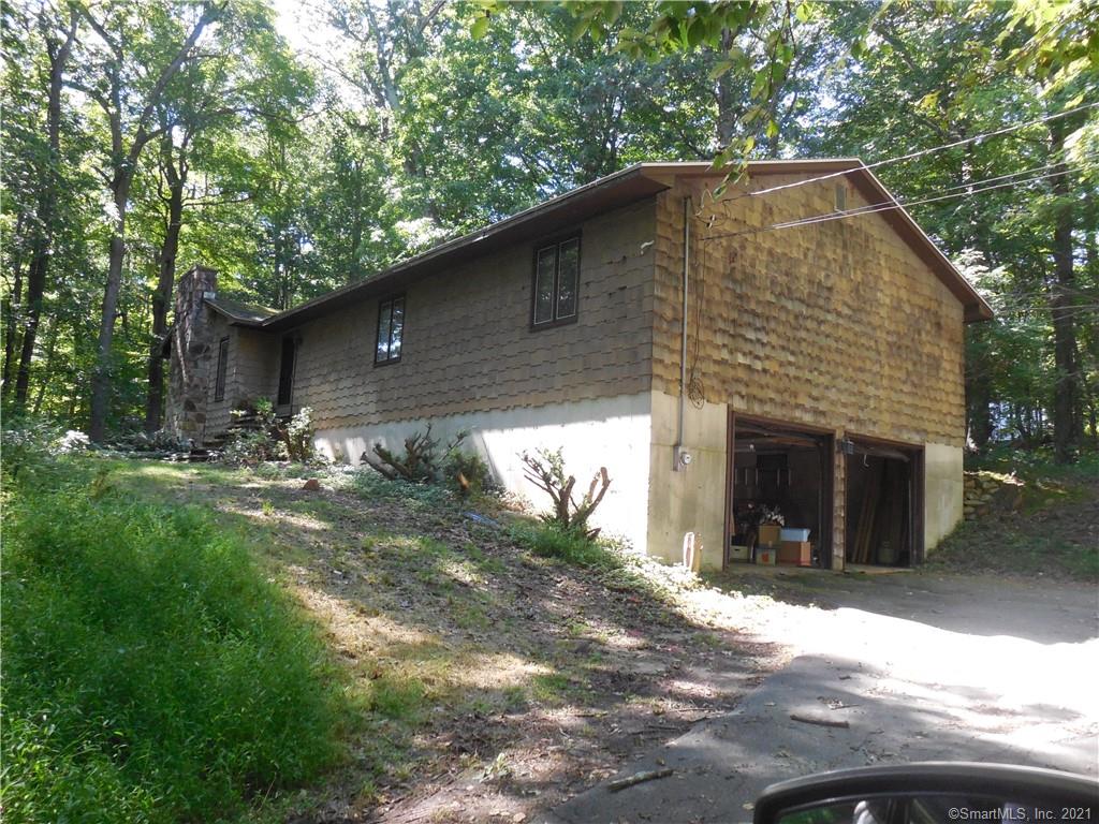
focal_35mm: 26
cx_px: 550
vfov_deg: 53.1
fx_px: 825
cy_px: 412
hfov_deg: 67.3
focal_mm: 4.6
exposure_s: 1/250
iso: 450
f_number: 3.5
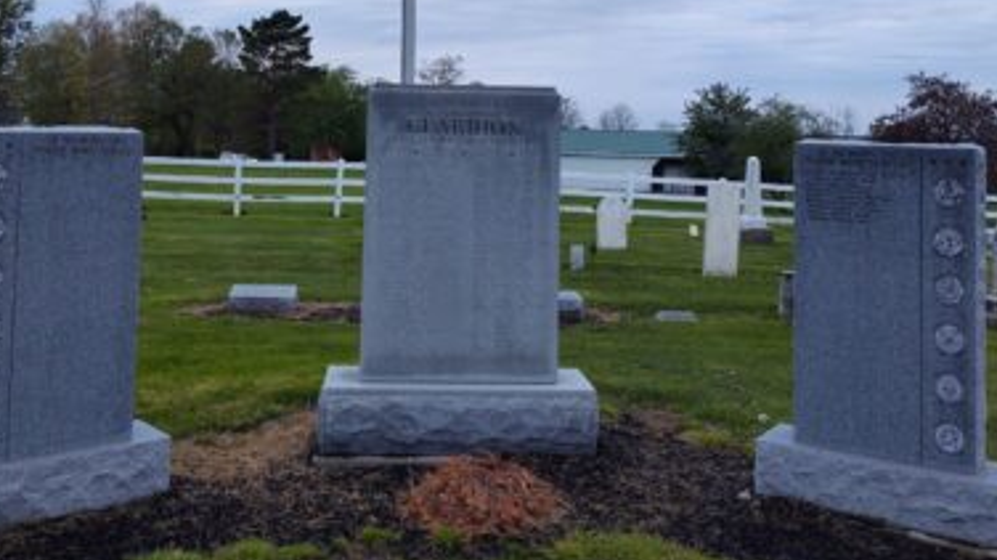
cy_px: 74
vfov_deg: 28.7
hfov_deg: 50.4
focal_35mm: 40
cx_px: 438
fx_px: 1057
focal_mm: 5.56
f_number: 1.8
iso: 157
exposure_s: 1/120
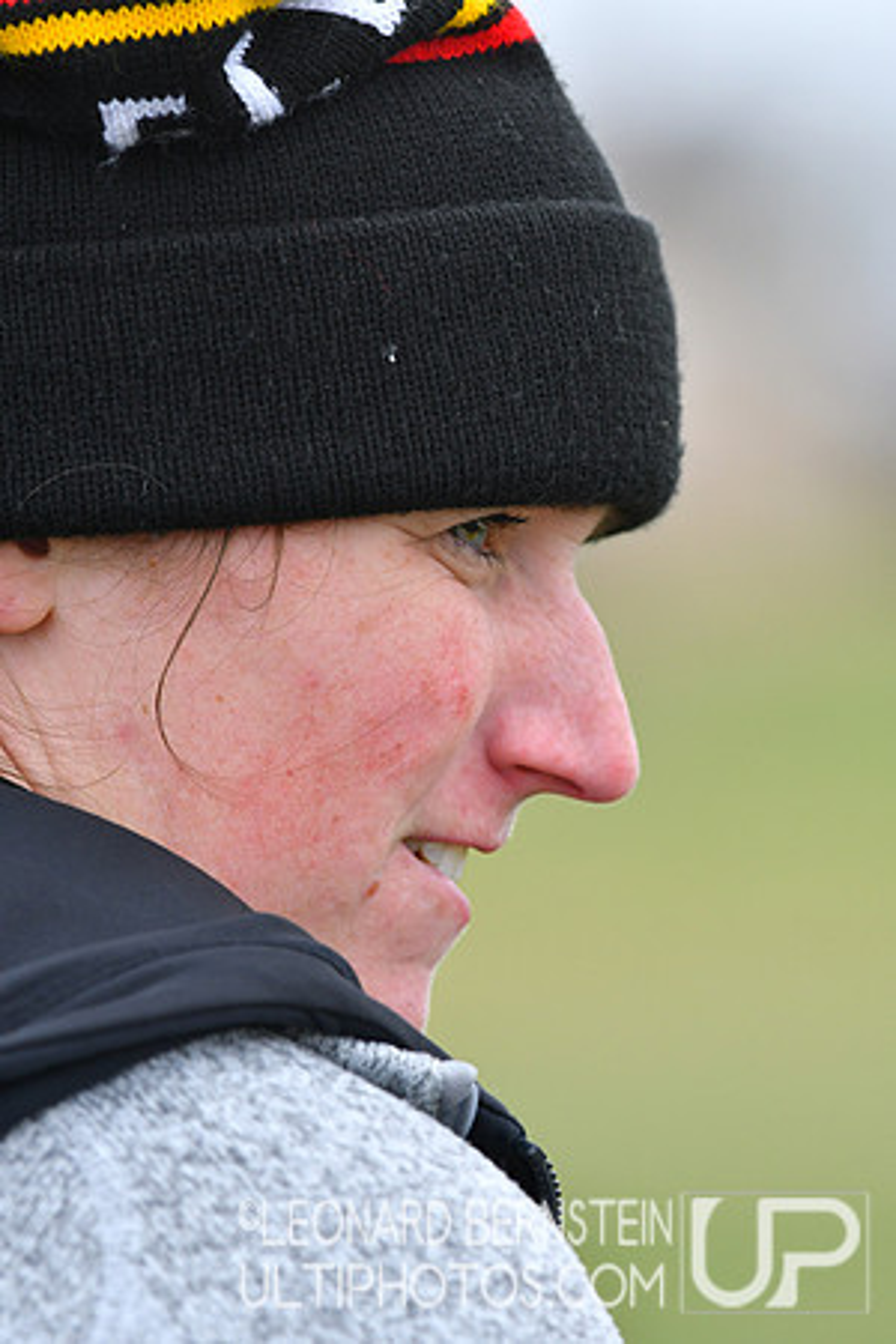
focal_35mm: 450
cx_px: 448
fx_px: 16799
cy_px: 672
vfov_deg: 4.6
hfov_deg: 3.1
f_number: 5
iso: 800
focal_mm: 300
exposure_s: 1/2500
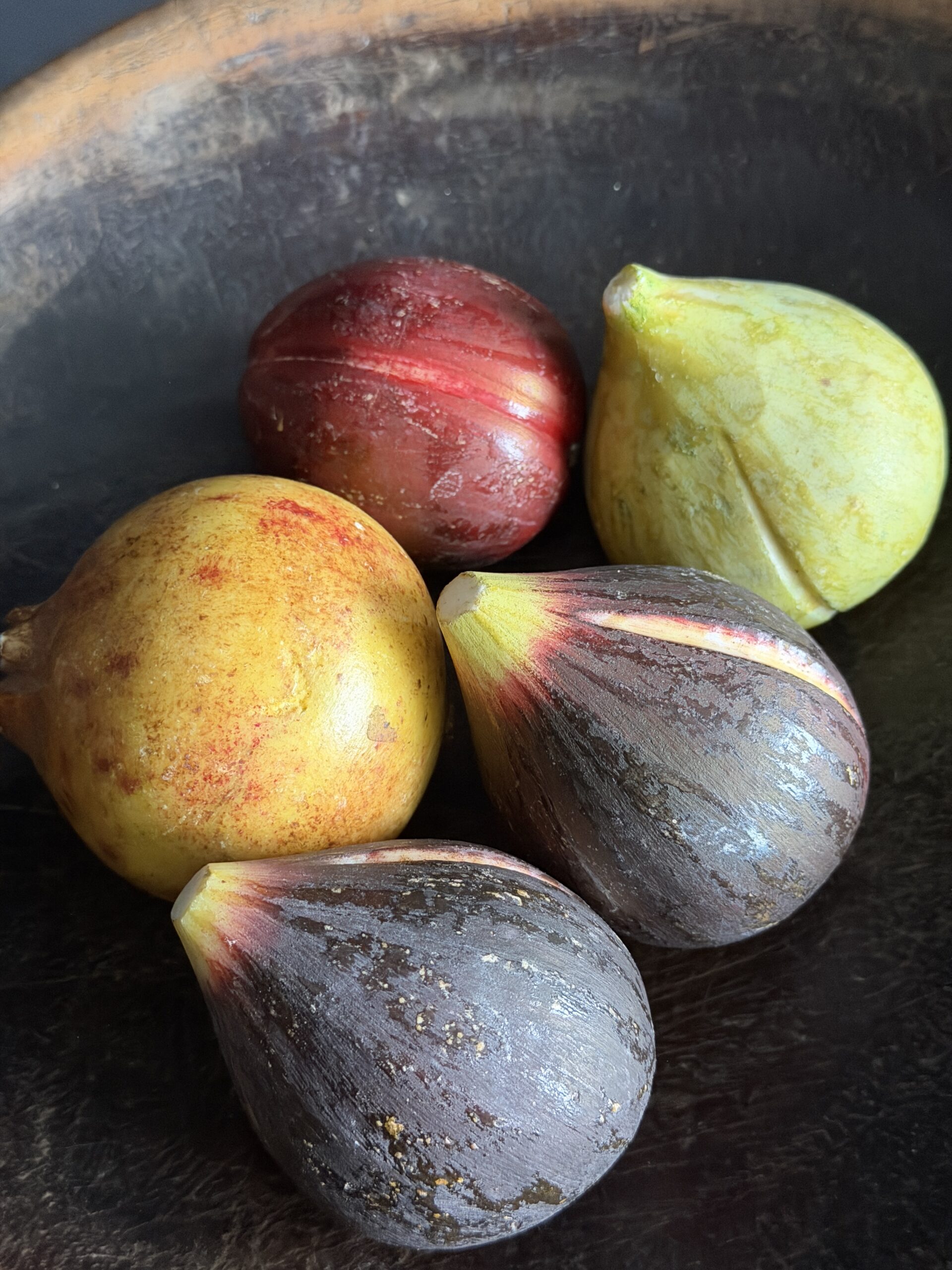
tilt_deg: -62.6
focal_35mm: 48
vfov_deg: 39.7
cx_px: 476
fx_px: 1760
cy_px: 635
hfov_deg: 30.3
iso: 500
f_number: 1.78
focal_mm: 6.76
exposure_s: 1/33
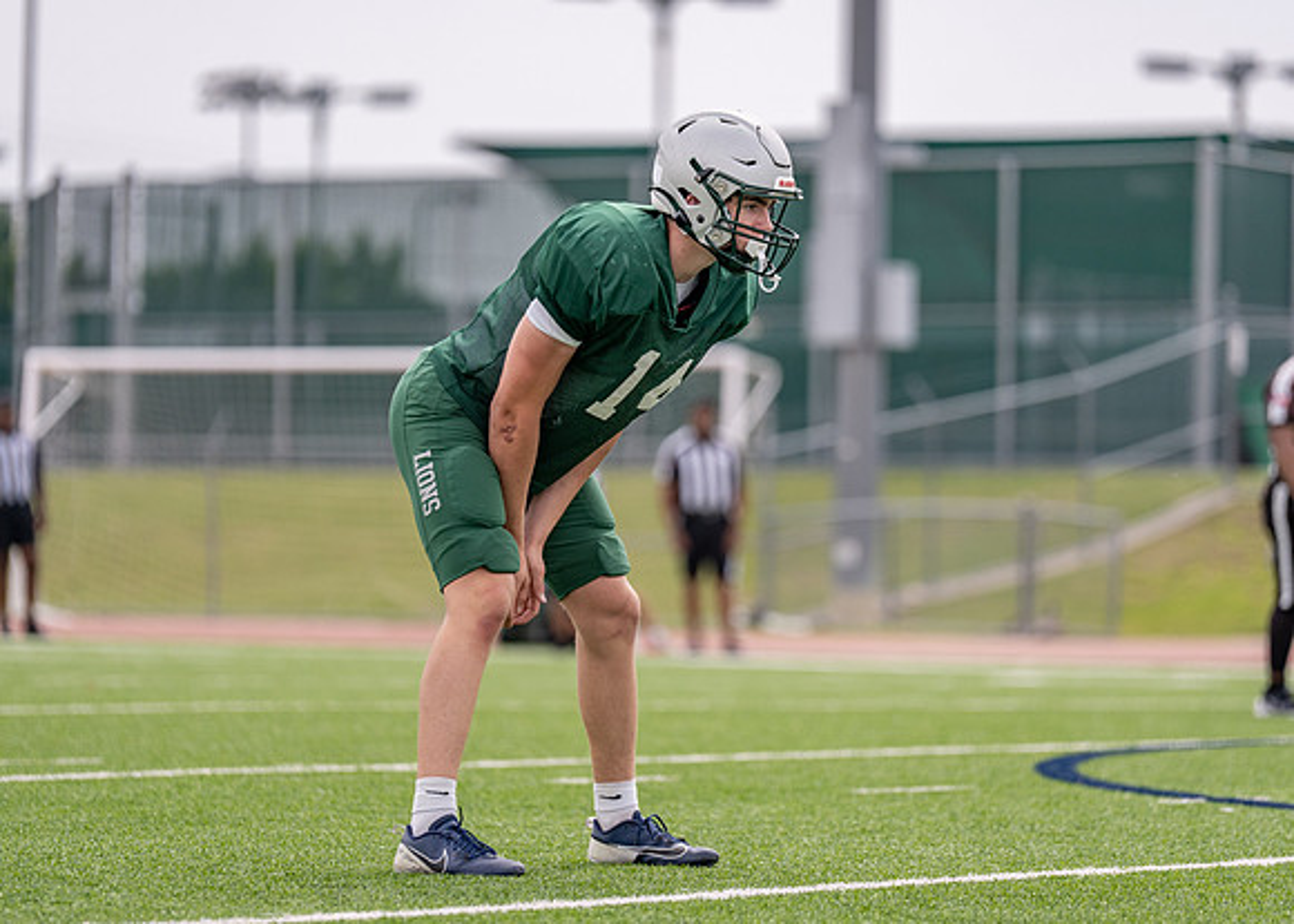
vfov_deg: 6.7
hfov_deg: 9.4
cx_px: 652
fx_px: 7890
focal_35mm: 215
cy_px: 425
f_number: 2.8
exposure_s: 1/2500
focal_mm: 175
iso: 250
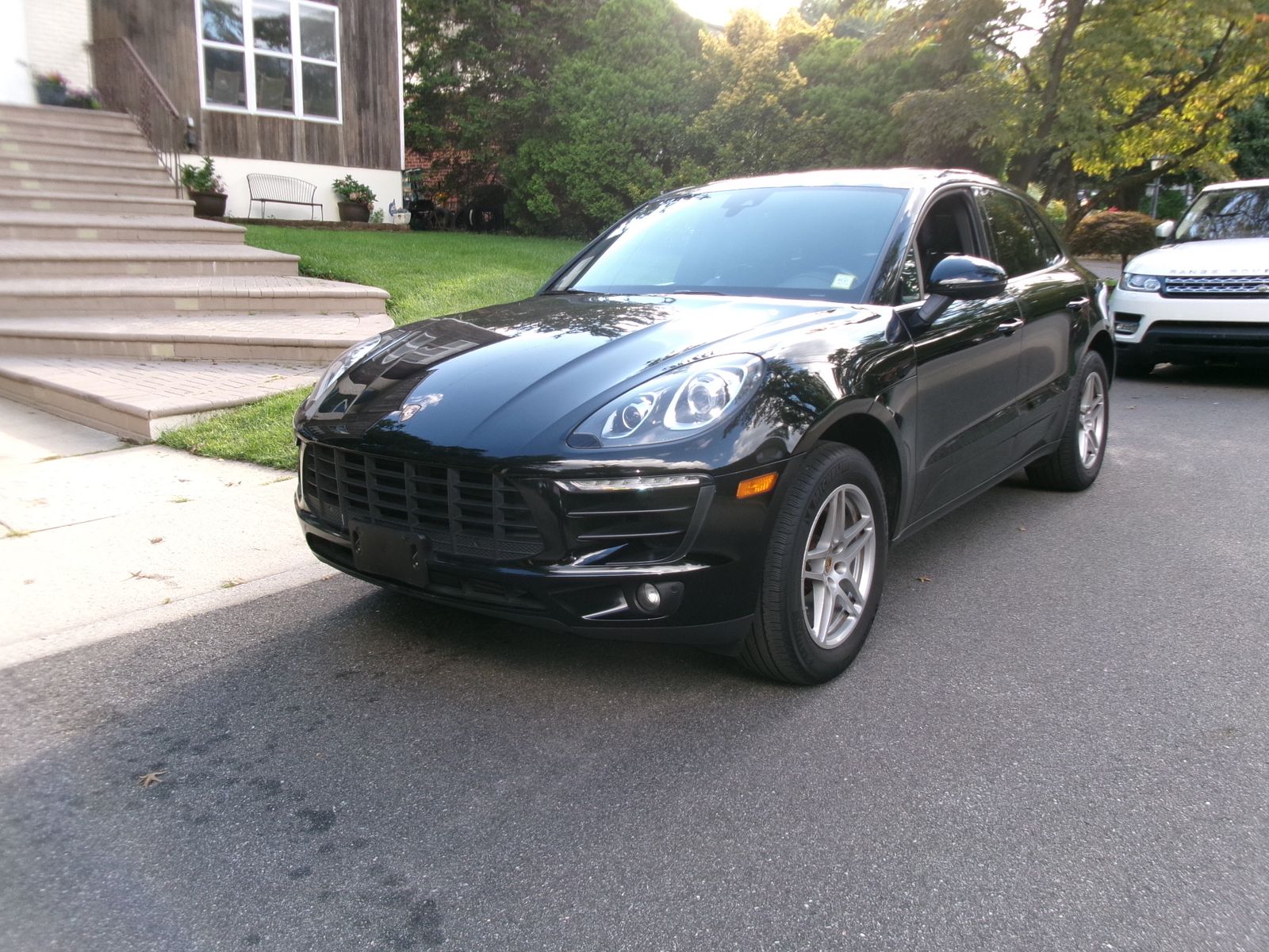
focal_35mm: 28
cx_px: 634
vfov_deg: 49.7
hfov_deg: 63.4
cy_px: 476
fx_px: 1026
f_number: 3.9
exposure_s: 1/80
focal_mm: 5.1
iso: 100
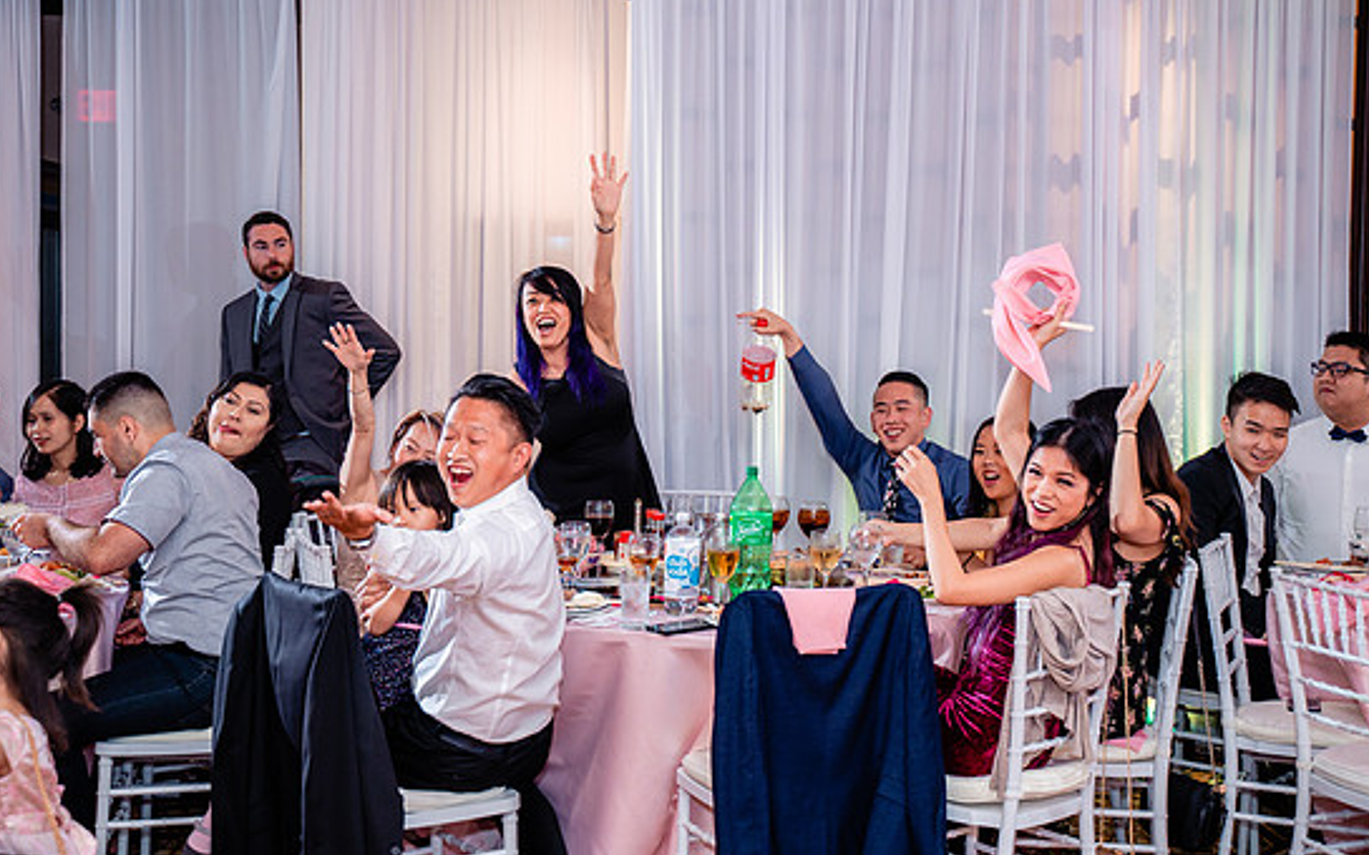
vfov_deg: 25.8
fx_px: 1865
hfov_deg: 40.3
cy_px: 376
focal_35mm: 50
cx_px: 717
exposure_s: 1/160
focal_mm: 46
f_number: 3.5
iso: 640
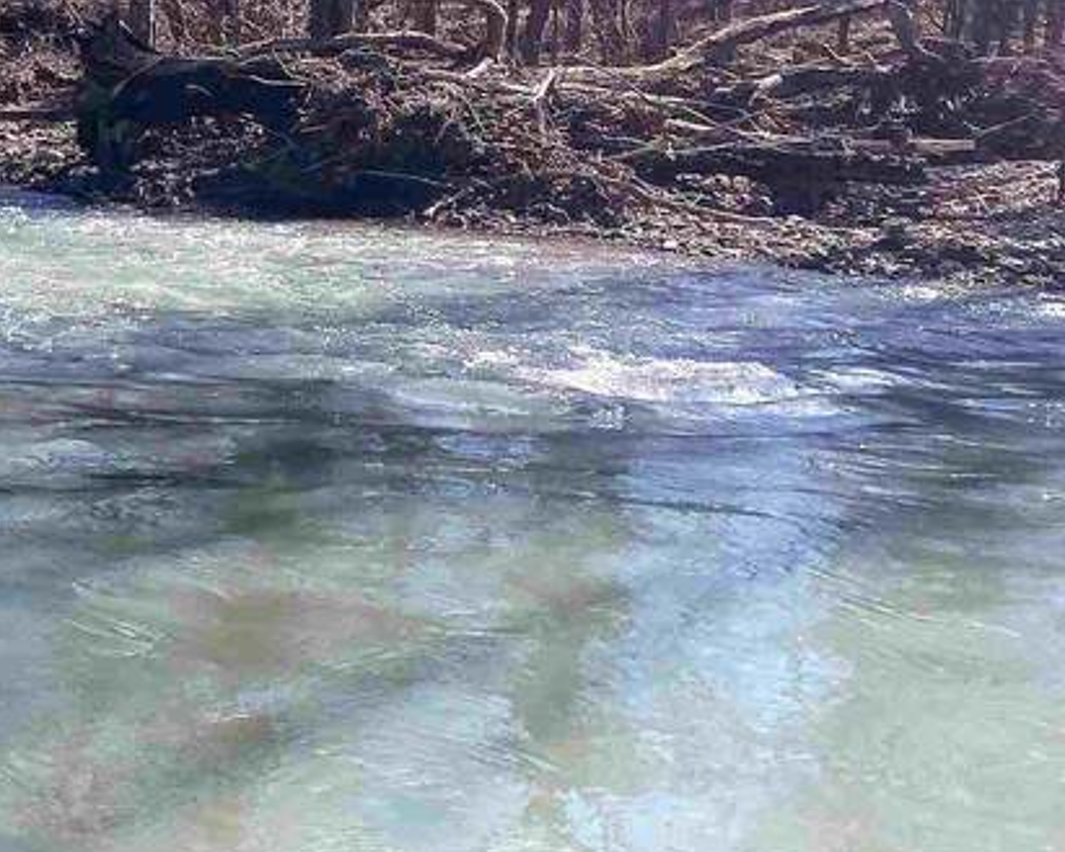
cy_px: 329
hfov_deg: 20.3
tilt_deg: -9.5
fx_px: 2491
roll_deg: -1.6
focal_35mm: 79
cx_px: -591
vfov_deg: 19.4
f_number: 1.8
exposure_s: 1/1043
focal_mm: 4.25
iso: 32
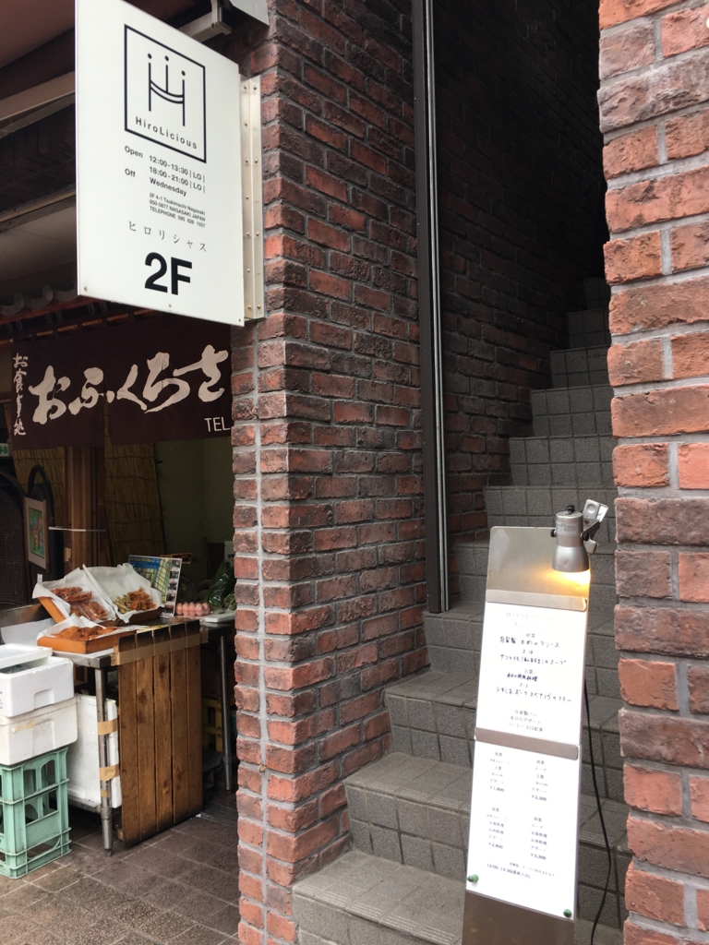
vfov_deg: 61.7
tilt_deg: +2.1
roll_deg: +1.8
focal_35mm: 29
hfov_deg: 48.2
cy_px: 472
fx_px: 792
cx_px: 354
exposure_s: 1/60
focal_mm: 4.15
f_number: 2.2
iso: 25
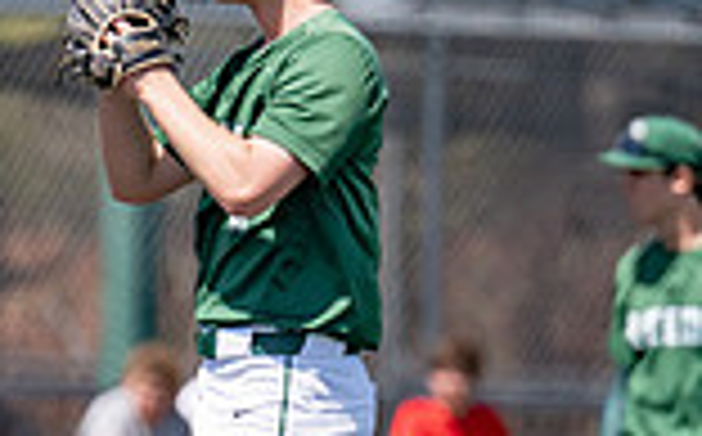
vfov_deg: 1.1
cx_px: 272
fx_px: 22295
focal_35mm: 1167
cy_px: 397
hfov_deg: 1.8
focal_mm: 272
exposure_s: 1/3200
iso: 320
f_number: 4
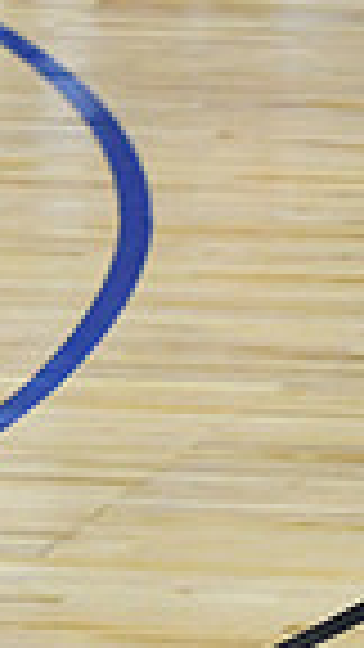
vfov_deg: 2.8
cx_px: 1105
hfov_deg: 1.6
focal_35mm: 770
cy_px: -173
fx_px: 13212
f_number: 2.8
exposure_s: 1/400
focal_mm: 122
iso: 3200
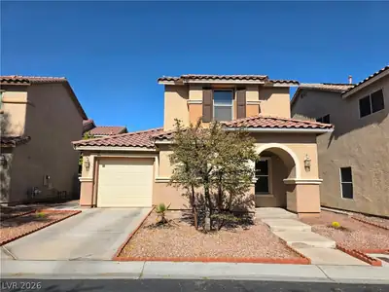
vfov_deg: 58.9
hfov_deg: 73.9
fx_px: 258
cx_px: 194
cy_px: 146
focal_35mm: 23
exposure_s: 1/10000
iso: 64
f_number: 1.7
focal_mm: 6.3
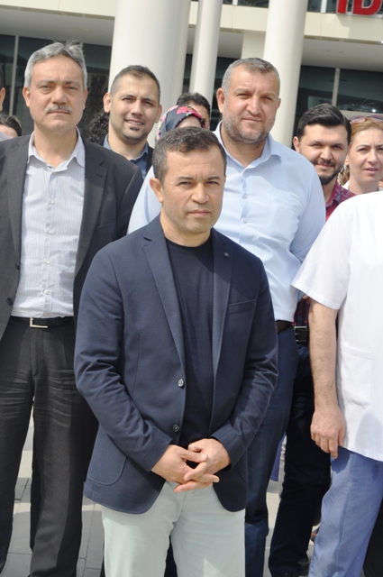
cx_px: 192
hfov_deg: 15.1
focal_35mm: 90
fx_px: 1440
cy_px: 288
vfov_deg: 22.6
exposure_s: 1/200
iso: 200
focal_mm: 60
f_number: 10
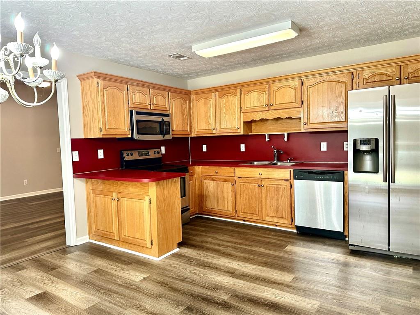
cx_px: 210
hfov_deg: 71.6
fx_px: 291
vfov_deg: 56.8
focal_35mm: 24
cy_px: 158
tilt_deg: -2.9
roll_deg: +2.0
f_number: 1.78
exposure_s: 1/60
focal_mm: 6.86
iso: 200
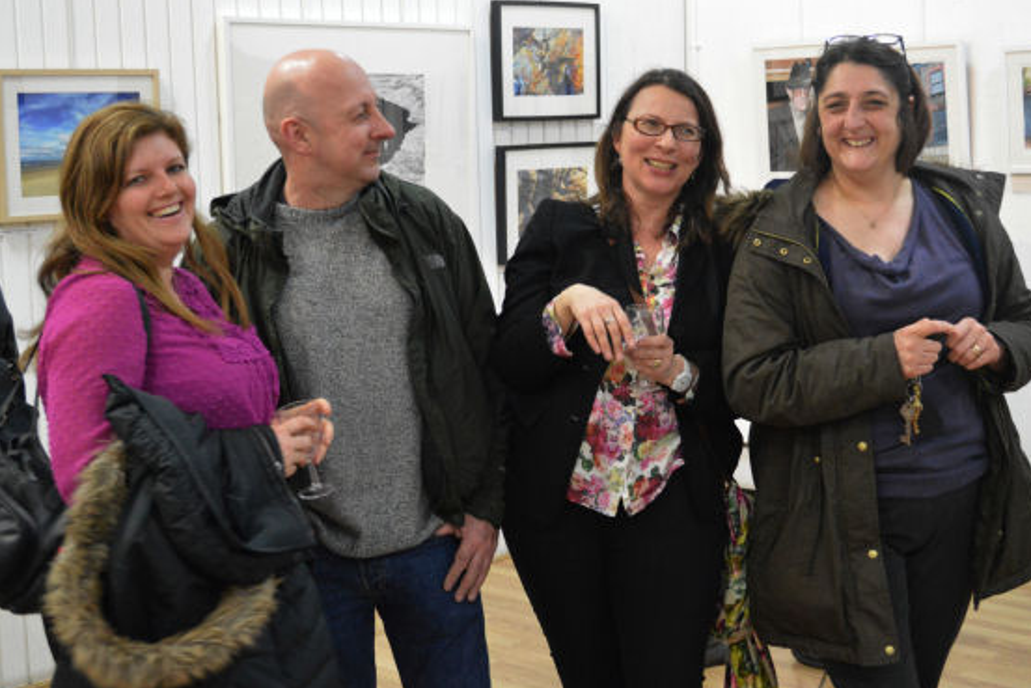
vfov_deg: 23.0
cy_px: 315
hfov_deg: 33.9
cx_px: 565
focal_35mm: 59
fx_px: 1690
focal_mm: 34
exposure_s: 1/50
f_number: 5
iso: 3200
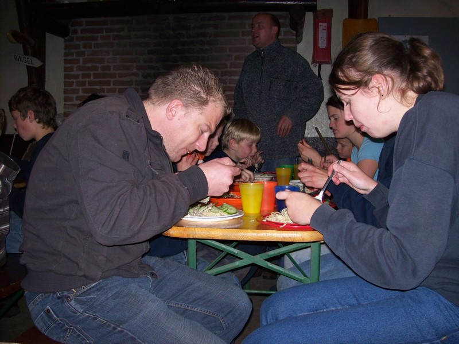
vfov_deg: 39.6
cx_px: 230
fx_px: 477
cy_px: 172
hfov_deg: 51.4
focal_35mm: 36
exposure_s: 1/64
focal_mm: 6
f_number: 2.7
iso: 80
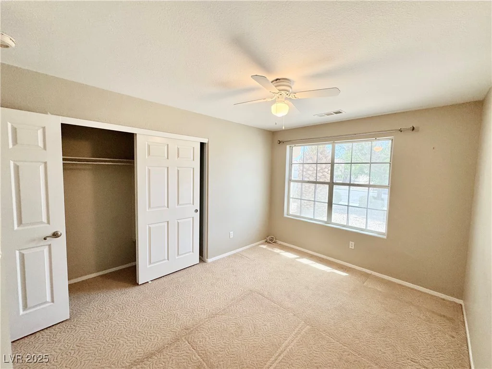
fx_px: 199
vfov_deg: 85.7
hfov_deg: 102.1
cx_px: 246
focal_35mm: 14
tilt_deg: -4.7
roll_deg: -1.4
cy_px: 184
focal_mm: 2.22
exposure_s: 1/120
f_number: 2.2
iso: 250
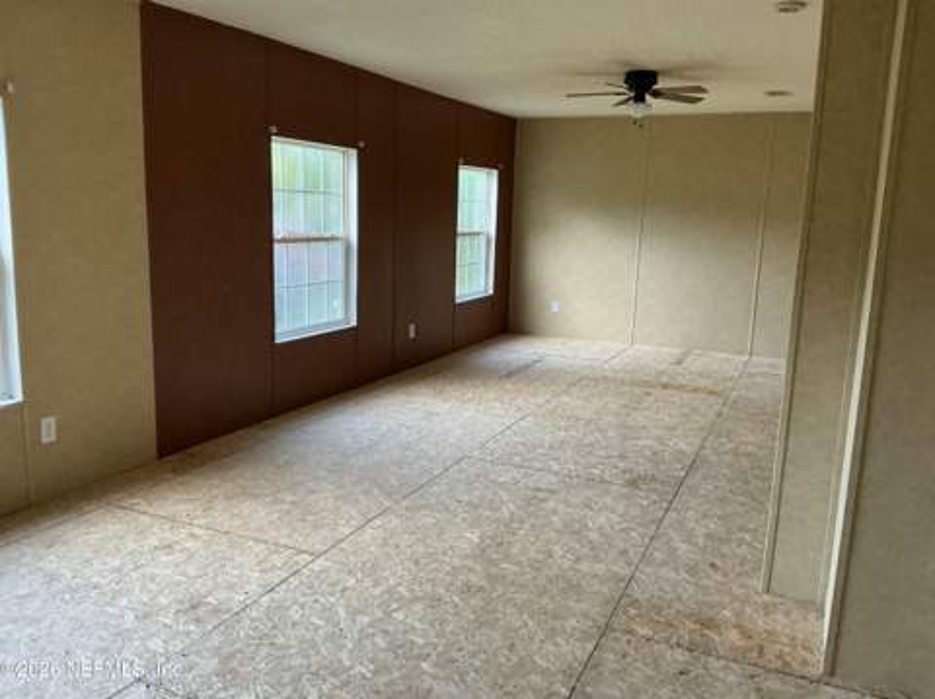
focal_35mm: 28
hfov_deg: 63.5
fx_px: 756
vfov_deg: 49.7
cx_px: 468
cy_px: 350
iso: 160
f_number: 1.8
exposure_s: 1/60
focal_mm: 3
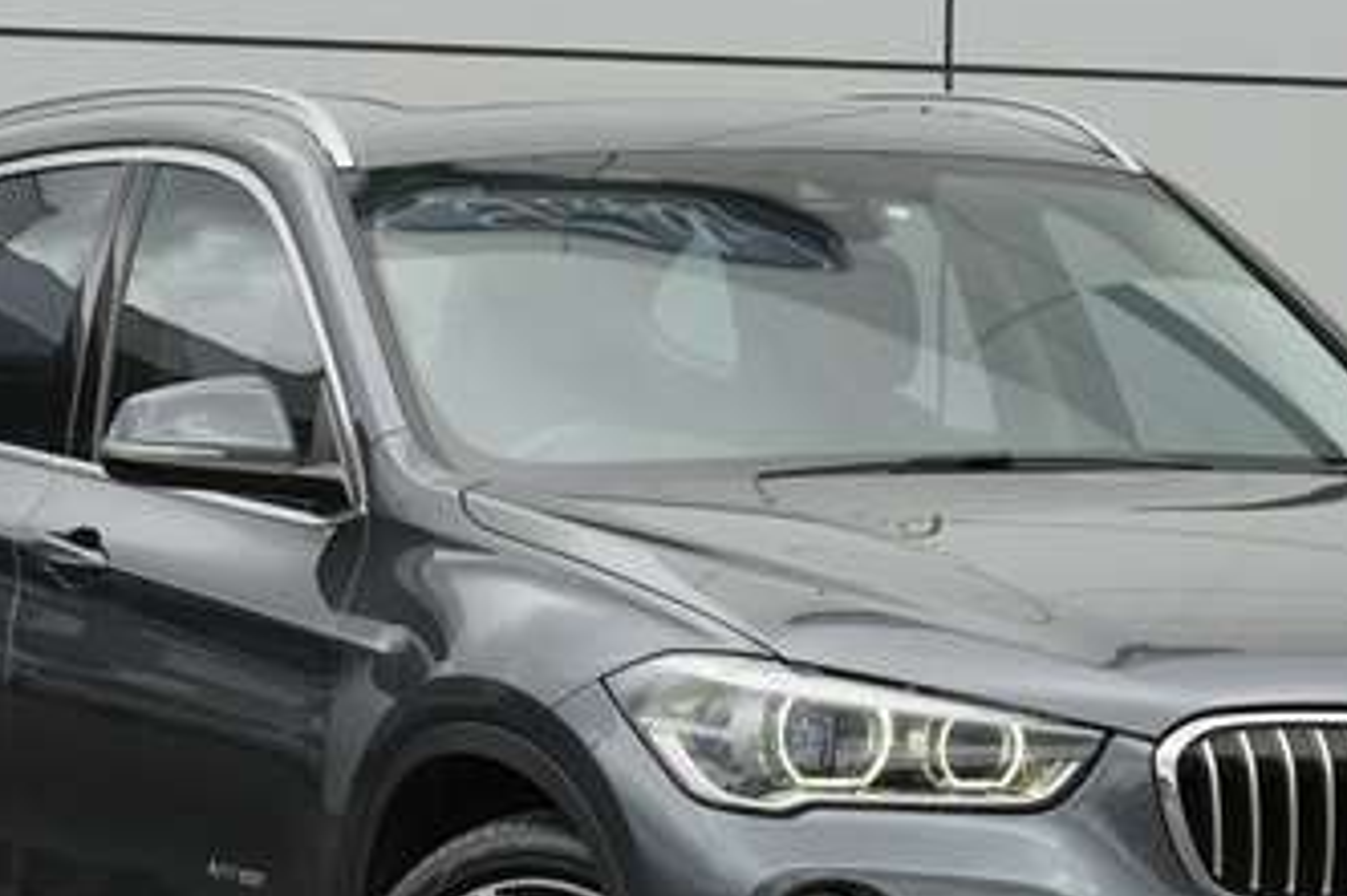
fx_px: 7105
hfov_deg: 10.8
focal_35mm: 190
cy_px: 653
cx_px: 807
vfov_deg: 7.2
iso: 1000
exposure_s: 1/640
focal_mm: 105
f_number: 7.1
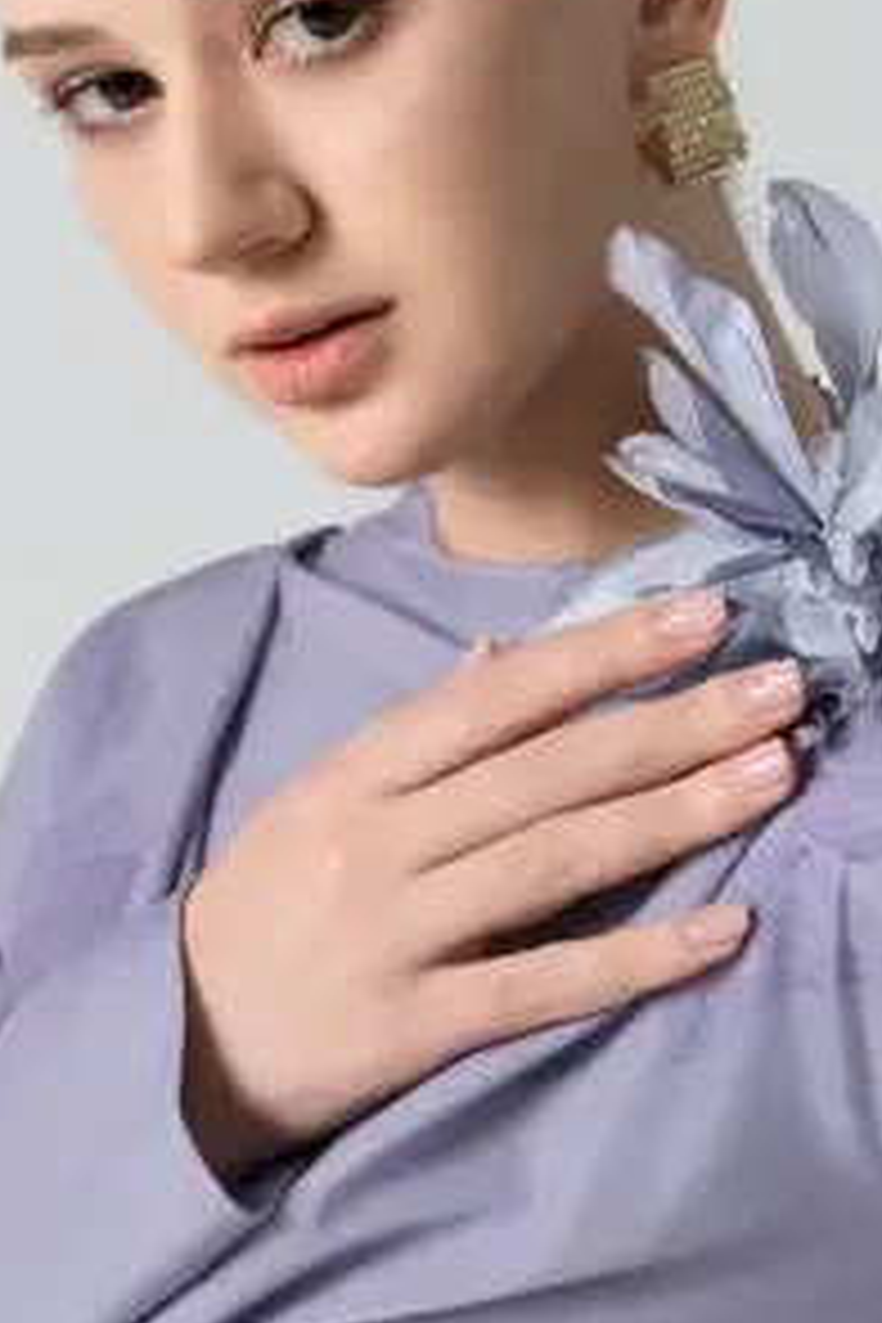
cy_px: 932
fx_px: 4814
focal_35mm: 131
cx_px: 533
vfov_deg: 15.6
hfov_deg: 10.5
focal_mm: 55
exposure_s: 1/160
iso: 160
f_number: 7.1
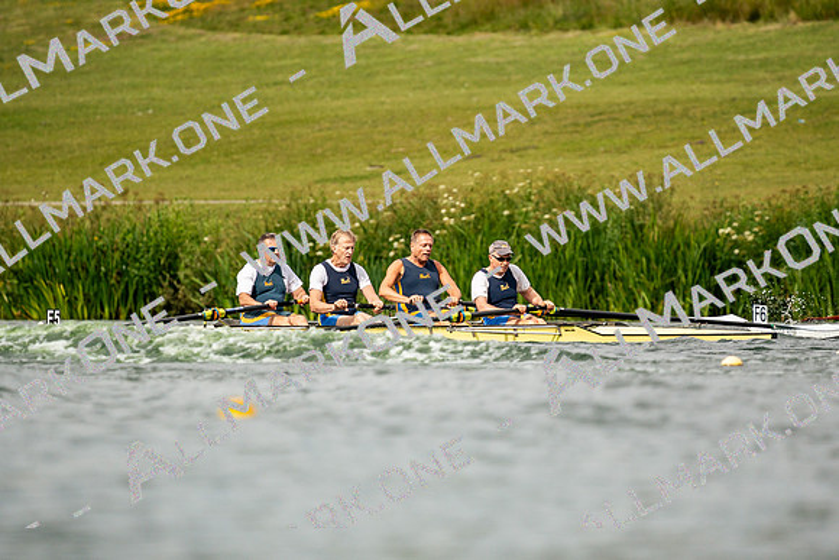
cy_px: 280
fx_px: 20979
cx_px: 420
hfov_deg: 2.3
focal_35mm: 900
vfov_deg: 1.5
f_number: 6.3
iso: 250
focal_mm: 600
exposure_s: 1/2000
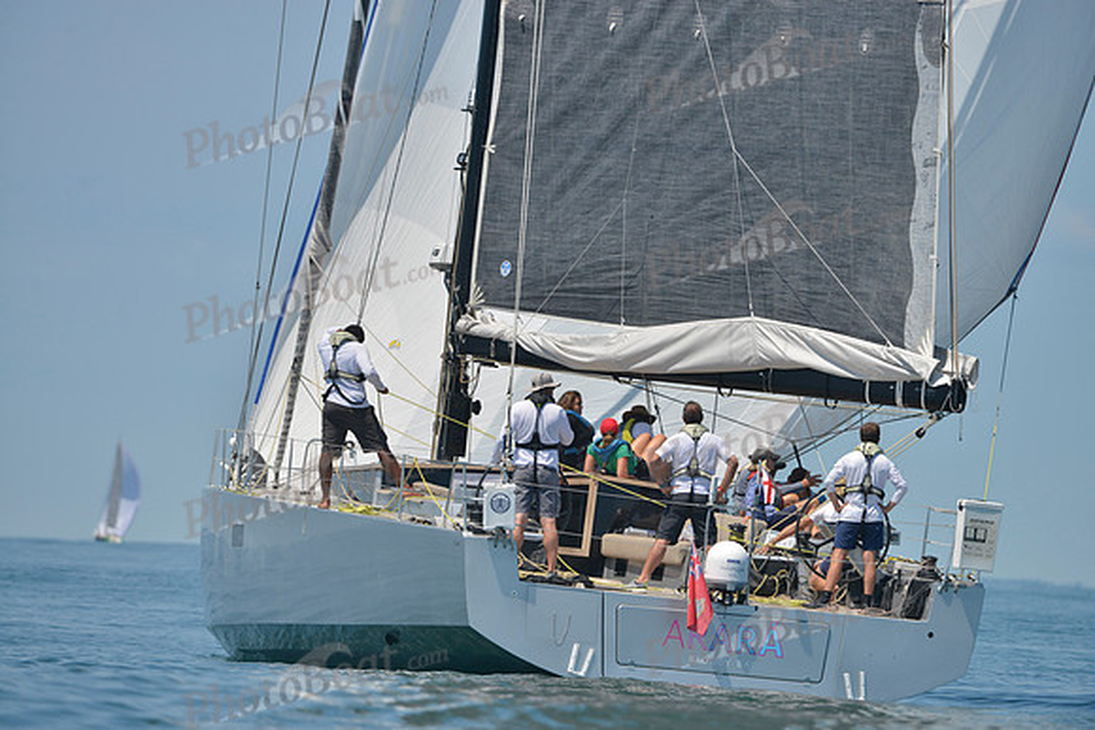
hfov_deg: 6.1
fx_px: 10344
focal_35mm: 340
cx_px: 548
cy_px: 365
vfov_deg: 4.0
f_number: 5.6
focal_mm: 340
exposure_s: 1/2500
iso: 280
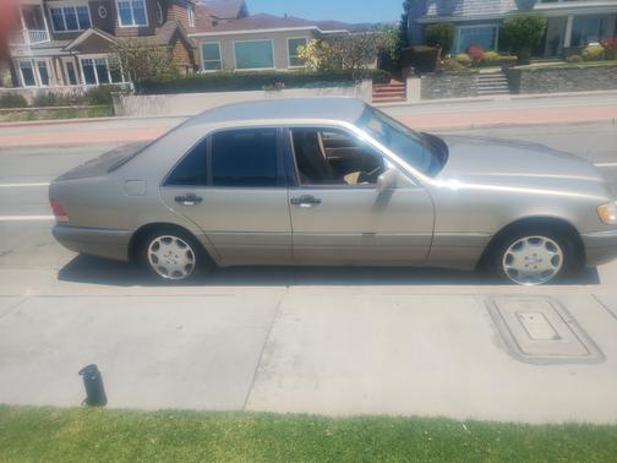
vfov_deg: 54.9
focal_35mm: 25
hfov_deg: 69.4
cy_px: 232
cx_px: 308
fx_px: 446
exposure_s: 1/4636
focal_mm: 4.71
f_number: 1.7
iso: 103
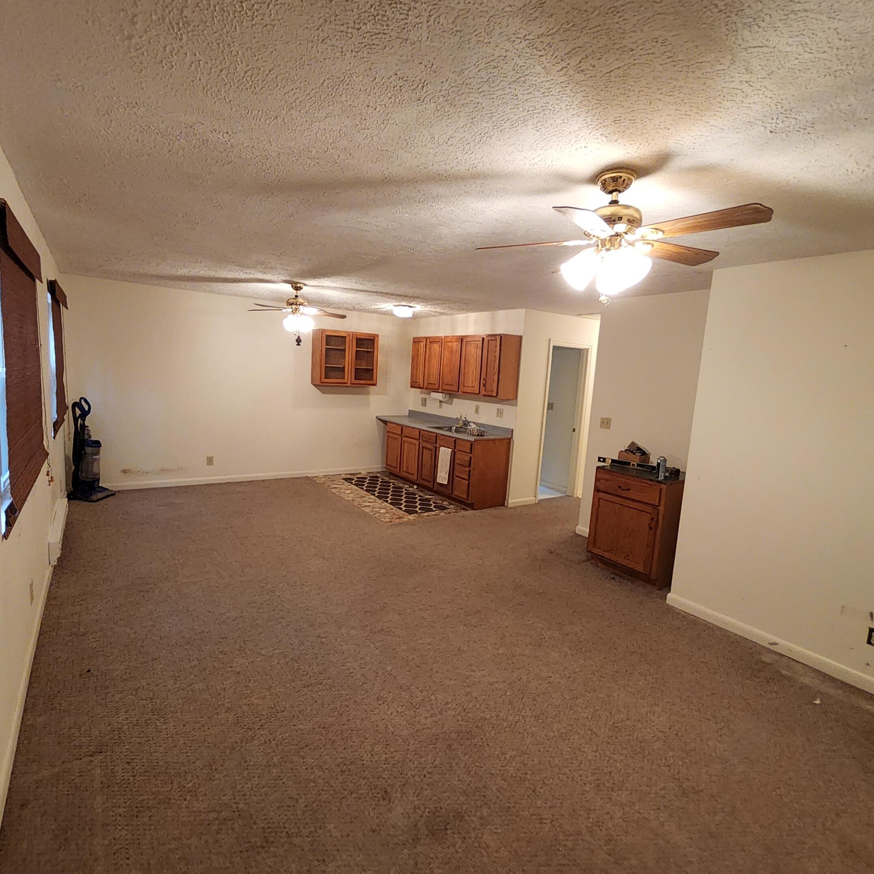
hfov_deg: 87.2
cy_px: 426
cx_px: 401
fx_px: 457
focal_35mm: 16
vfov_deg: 87.4
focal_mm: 1.13
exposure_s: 1/50
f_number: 2.2
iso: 400
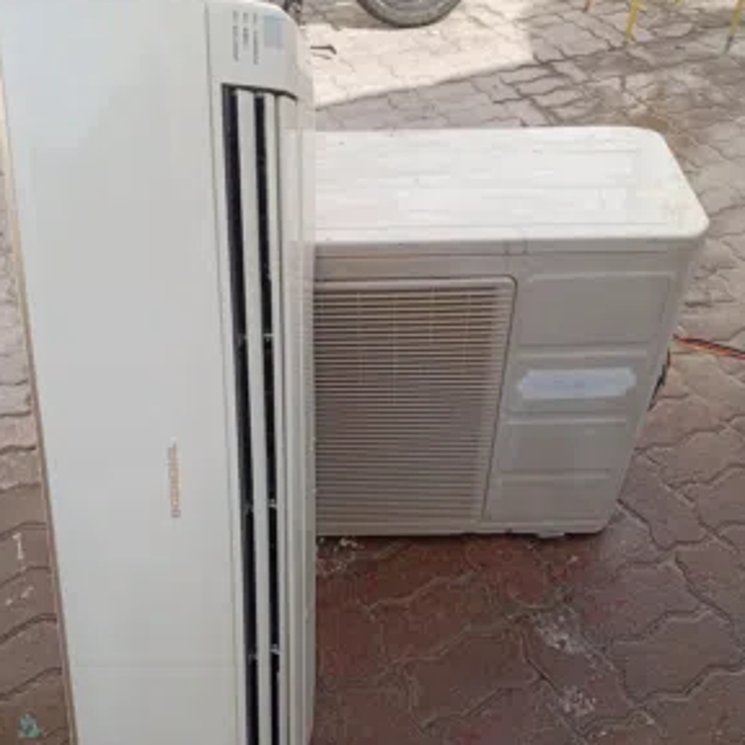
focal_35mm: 33
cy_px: 466
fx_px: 804
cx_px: 372
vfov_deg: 49.3
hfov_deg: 49.7
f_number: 1.8
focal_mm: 3.98
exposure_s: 1/348
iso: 50
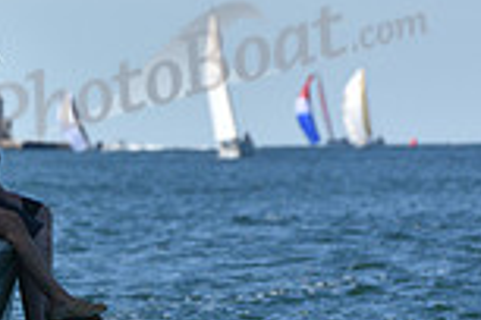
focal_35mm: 757
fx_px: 10114
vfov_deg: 1.8
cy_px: 275
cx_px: -176
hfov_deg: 2.7
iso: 250
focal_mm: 200
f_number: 7.1
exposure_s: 1/1250
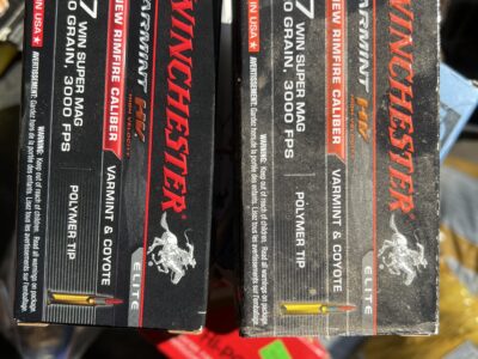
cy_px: 180
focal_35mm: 26
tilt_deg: -87.0
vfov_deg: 53.1
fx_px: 359
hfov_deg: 67.3
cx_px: 239
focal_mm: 5.7
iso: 50
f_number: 1.5
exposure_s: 1/1171
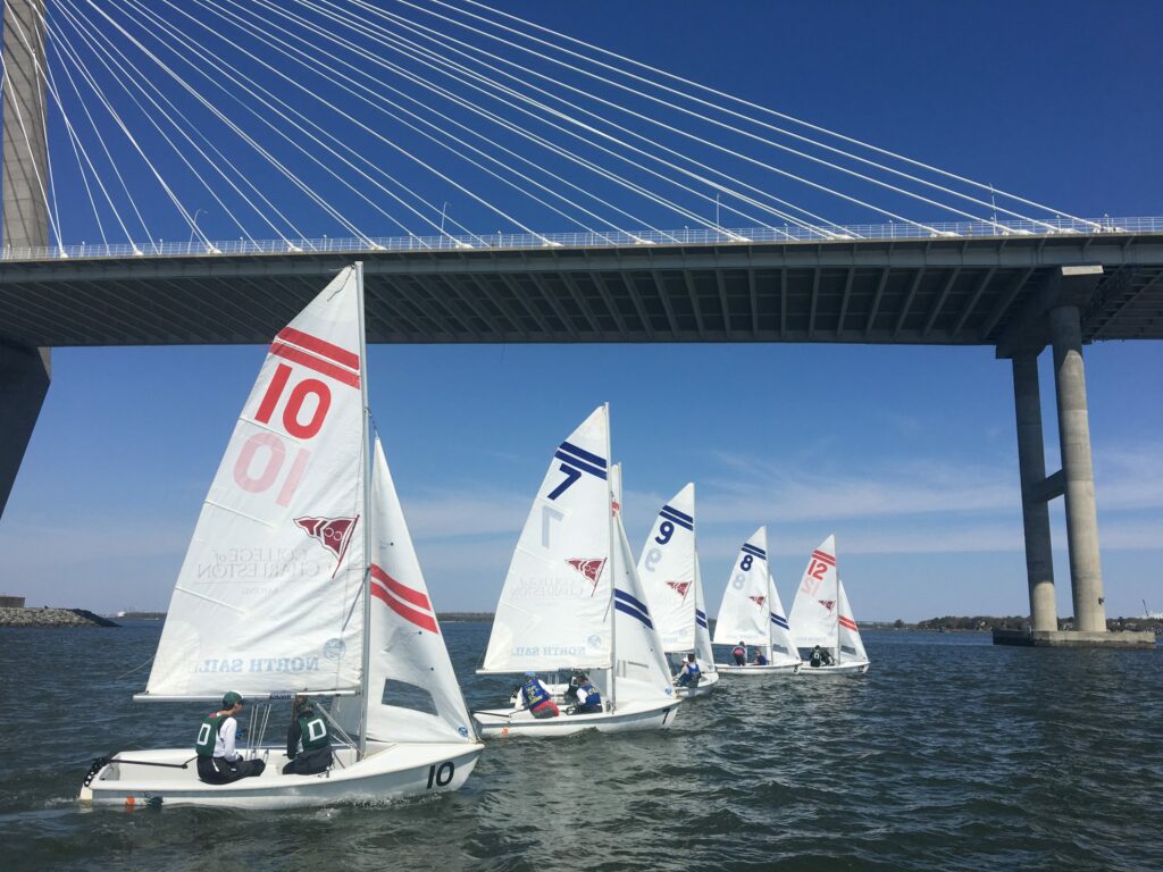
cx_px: 582
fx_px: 974
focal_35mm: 29
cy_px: 436
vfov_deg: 48.2
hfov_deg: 61.7
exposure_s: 1/4049
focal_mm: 4.15
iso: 25
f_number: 2.2
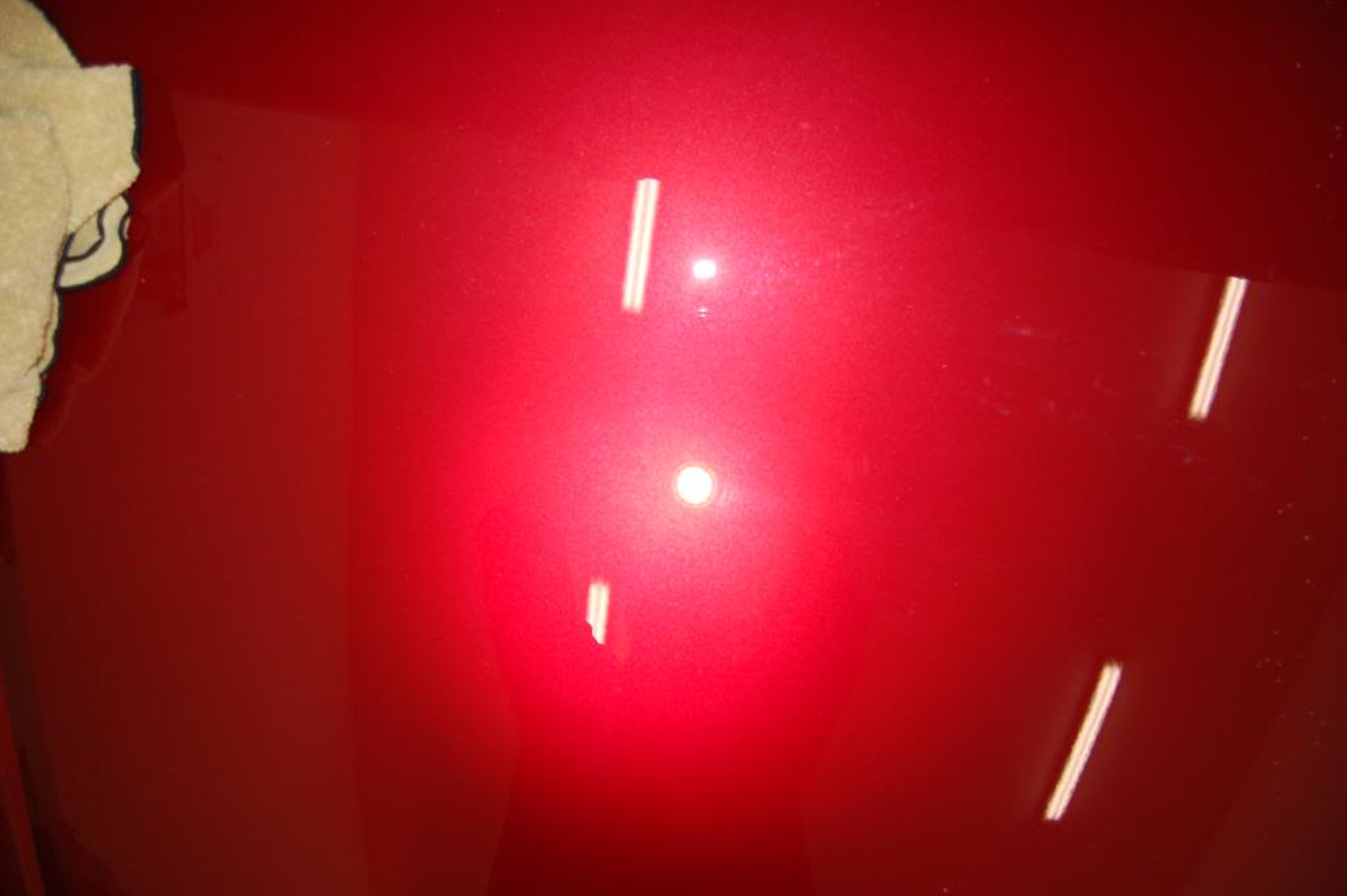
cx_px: 674
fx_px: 1009
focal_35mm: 27
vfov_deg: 47.9
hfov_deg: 67.4
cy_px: 448
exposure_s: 1/160
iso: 400
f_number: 3.5
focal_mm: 18
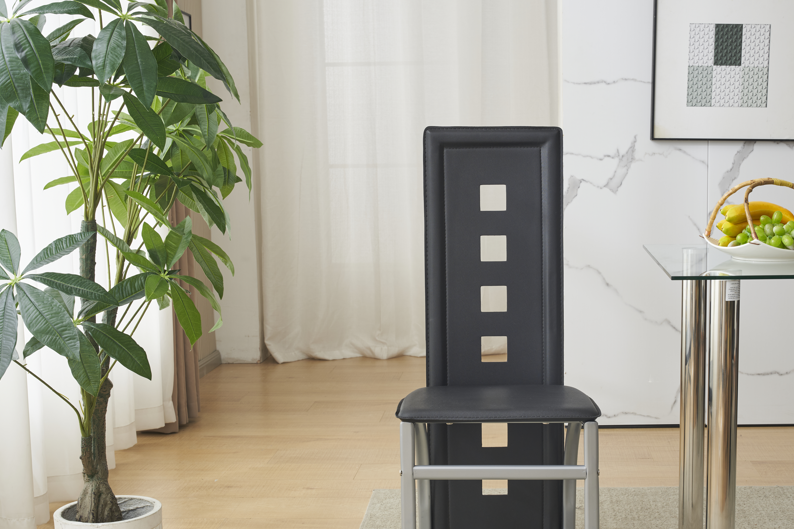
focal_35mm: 57
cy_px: 328
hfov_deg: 34.8
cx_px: 494
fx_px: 1260
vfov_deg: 23.7
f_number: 9
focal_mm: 42.1
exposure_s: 1/50
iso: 200
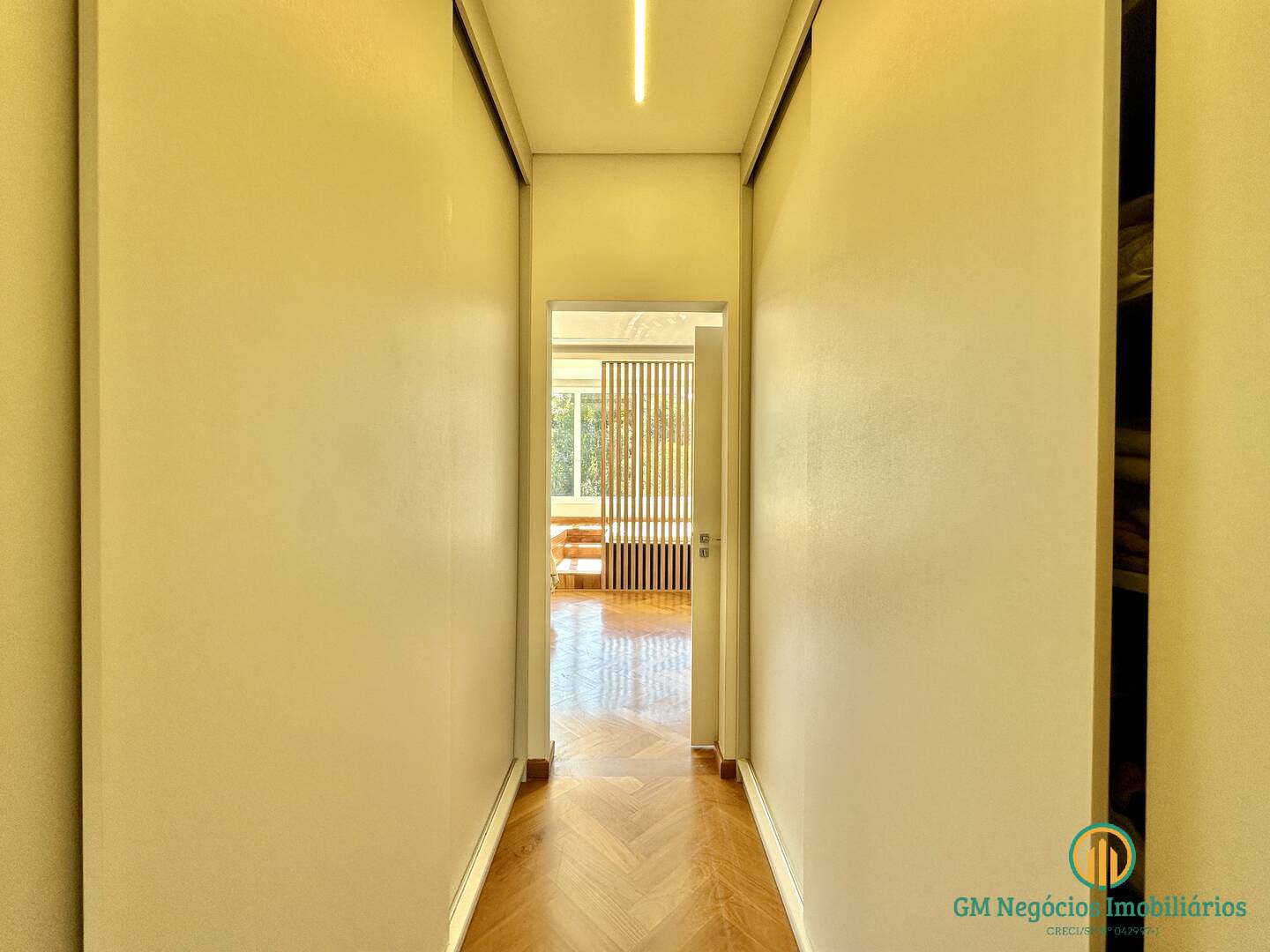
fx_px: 514
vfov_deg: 85.7
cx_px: 635
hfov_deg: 102.1
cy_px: 476
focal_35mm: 14
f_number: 2.2
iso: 50
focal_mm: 2.22
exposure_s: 1/99
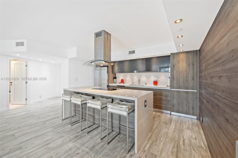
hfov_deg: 104.3
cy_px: 79
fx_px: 92
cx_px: 119
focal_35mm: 14
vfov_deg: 81.1
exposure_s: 1/1.67
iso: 200
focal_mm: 14
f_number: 8
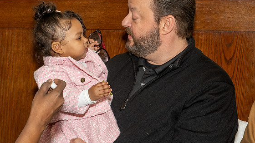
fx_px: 764
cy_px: 40
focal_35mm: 113
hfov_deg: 18.9
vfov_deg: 10.7
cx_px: 130
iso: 640
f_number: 7.1
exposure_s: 1/250
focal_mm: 50
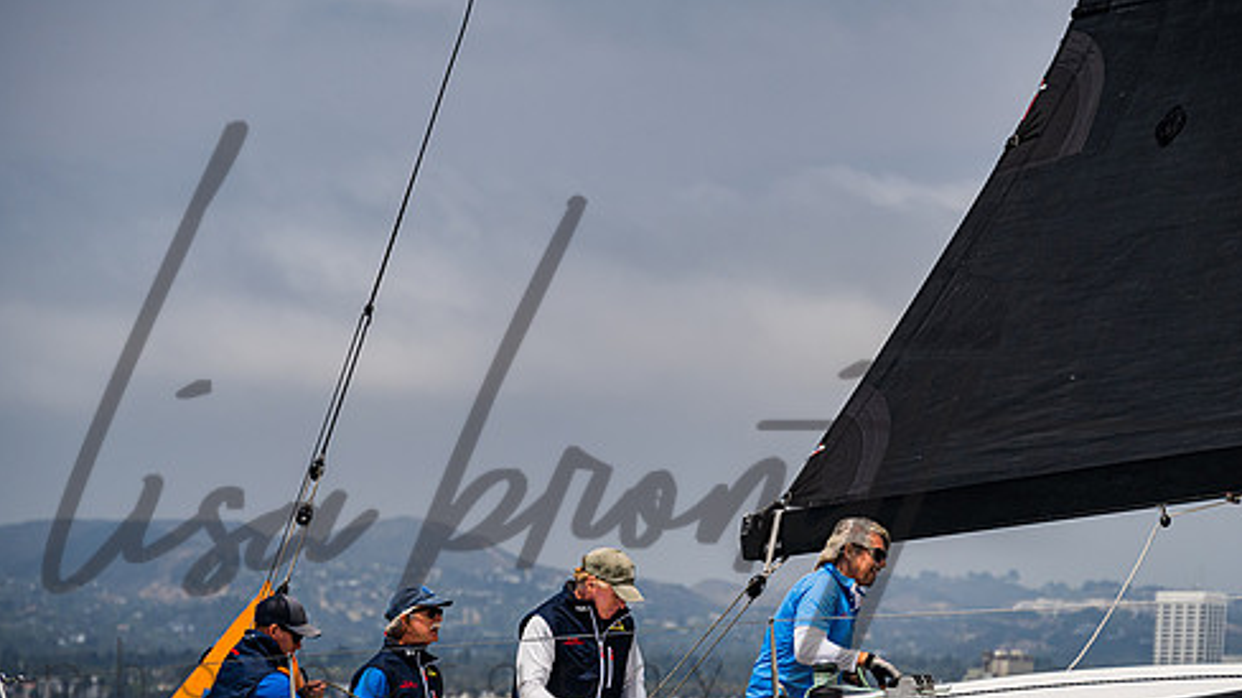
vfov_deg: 5.8
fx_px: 6880
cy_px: 486
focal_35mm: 209
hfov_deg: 10.3
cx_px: 631
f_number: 6.3
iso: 250
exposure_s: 1/1000
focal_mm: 160
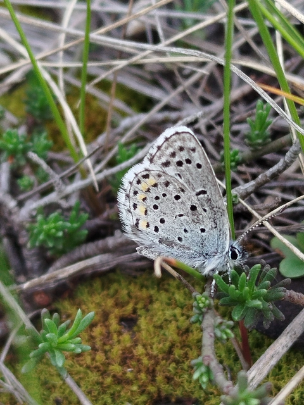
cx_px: 152
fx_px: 527
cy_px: 202
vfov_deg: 42.1
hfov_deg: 32.2
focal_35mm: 45
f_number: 1.7
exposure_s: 1/141
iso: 50
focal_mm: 5.31
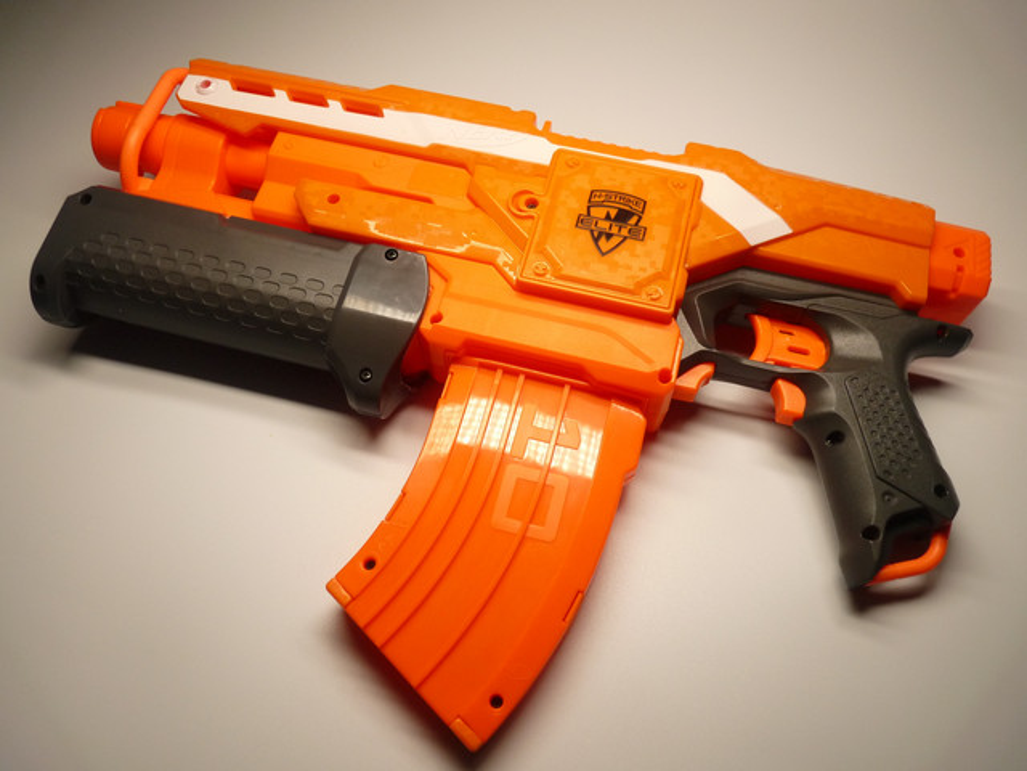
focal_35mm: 27
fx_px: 801
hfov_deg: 65.3
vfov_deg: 51.4
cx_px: 514
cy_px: 386
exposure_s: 1/400
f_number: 2.8
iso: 200
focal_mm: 4.8
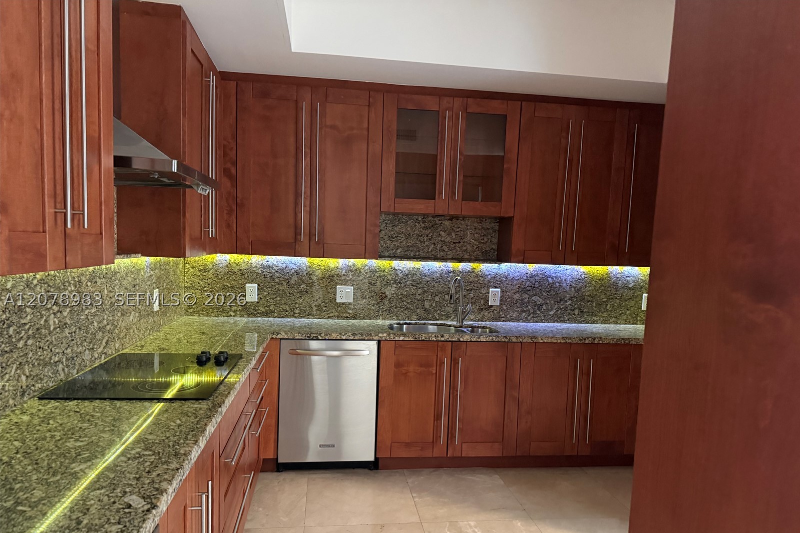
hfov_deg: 71.5
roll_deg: -2.9
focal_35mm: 25
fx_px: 555
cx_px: 400
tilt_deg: -4.8
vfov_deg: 51.1
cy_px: 299
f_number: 1.78
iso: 800
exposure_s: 1/30
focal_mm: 6.76
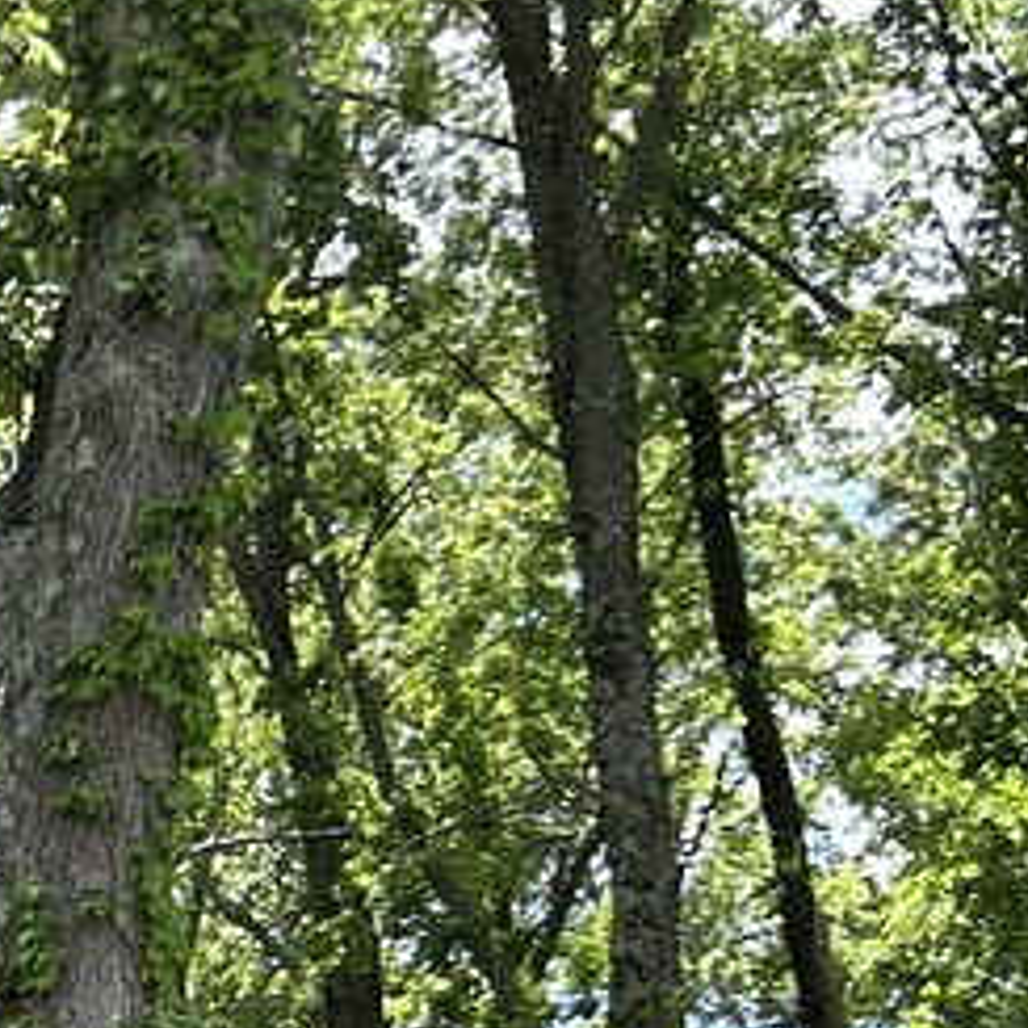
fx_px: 4536
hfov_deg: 11.8
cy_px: 1099
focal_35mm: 135
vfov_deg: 12.7
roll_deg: +2.6
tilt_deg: +14.5
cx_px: -902
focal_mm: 5.7
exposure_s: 1/894
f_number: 1.5
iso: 50
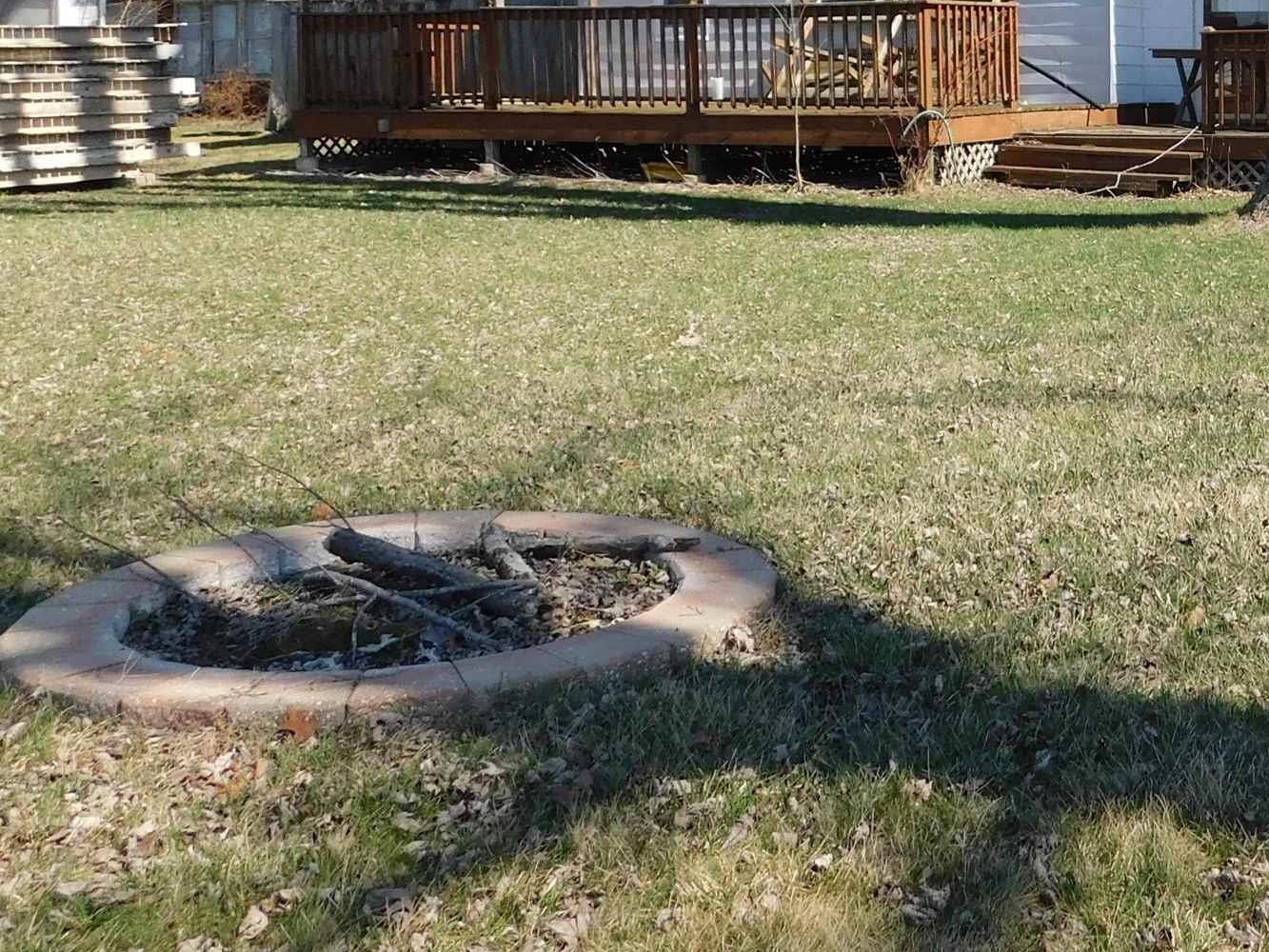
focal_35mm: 53
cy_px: 116
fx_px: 1943
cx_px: 1158
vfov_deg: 26.7
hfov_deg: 34.1
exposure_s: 1/1000
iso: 125
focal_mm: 4
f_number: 3
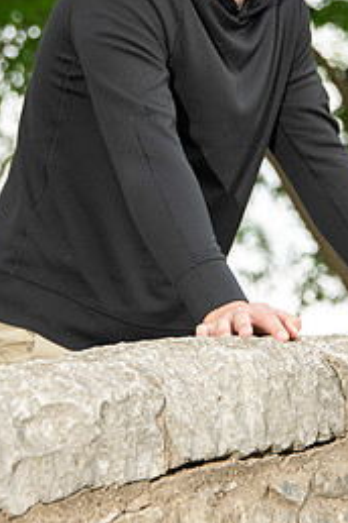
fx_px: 3416
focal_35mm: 235
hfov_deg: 5.8
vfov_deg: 8.8
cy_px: 139
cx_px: 216
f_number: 5.6
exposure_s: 1/160
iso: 500
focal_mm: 135
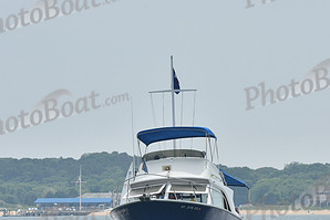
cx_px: 187
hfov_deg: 5.3
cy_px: 154
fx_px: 3567
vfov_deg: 3.5
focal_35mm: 389
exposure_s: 1/1000
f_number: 11
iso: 250
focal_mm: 200
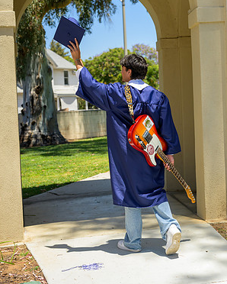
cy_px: 126
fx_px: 495
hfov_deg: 25.8
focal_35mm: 59
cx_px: 114
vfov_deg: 31.9
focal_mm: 52
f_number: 4
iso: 800
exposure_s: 1/5000
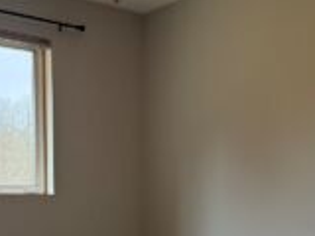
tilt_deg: -2.7
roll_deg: -0.2
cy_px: 216
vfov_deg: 23.7
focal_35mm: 60
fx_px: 546
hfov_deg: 31.9
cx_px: 102
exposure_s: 1/152
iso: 200
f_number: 1.78
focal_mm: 6.76
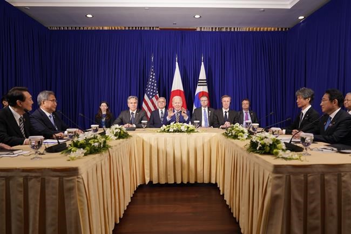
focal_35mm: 24
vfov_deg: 53.1
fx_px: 234
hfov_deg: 73.8
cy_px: 117
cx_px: 176
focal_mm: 24
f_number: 3.5
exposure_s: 1/125
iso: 1000
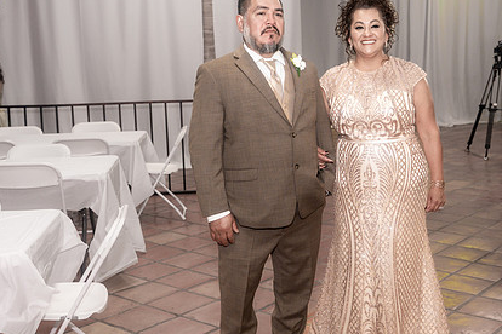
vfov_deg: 27.5
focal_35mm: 49
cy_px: 134
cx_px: 320
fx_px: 683
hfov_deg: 40.0
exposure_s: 1/250
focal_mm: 35
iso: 2000
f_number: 4
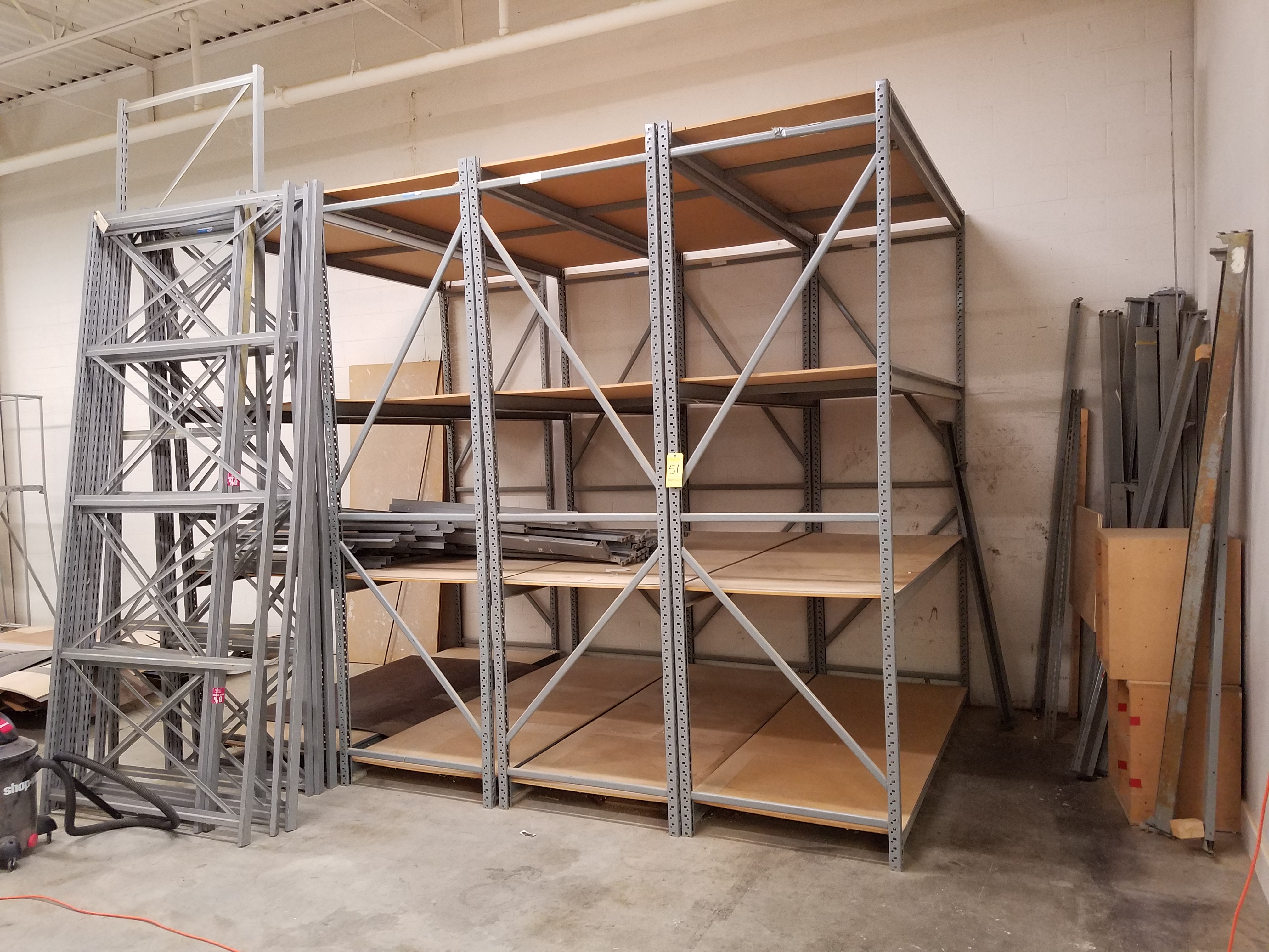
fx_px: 953
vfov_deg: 53.1
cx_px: 634
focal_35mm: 26
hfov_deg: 67.3
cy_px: 476
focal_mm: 4.2
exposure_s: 1/15
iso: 250
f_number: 1.7
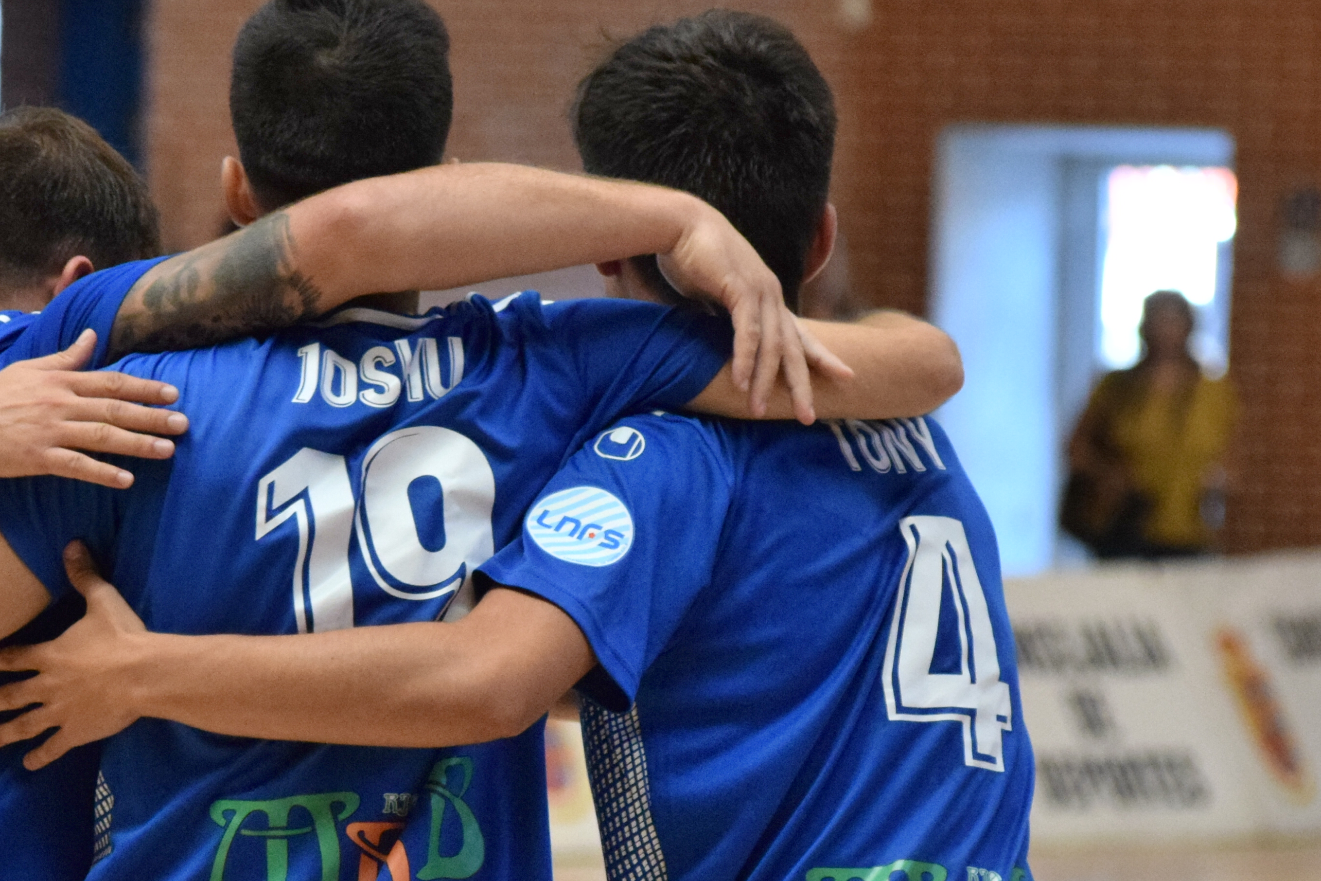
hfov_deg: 5.0
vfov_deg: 3.3
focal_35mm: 414
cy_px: 731
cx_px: 459
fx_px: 15193
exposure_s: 1/500
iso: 2800
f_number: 4.8
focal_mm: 125
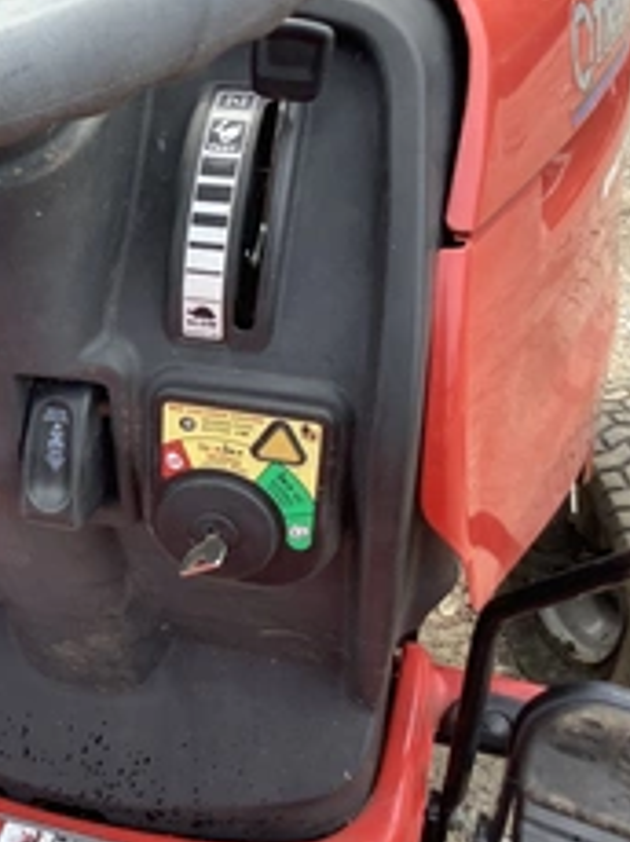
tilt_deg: -36.9
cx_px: 7
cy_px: 395
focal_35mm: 54
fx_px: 1313
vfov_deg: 35.6
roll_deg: +1.8
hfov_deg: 25.7
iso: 25
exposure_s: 1/285
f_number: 2.4
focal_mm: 3.3
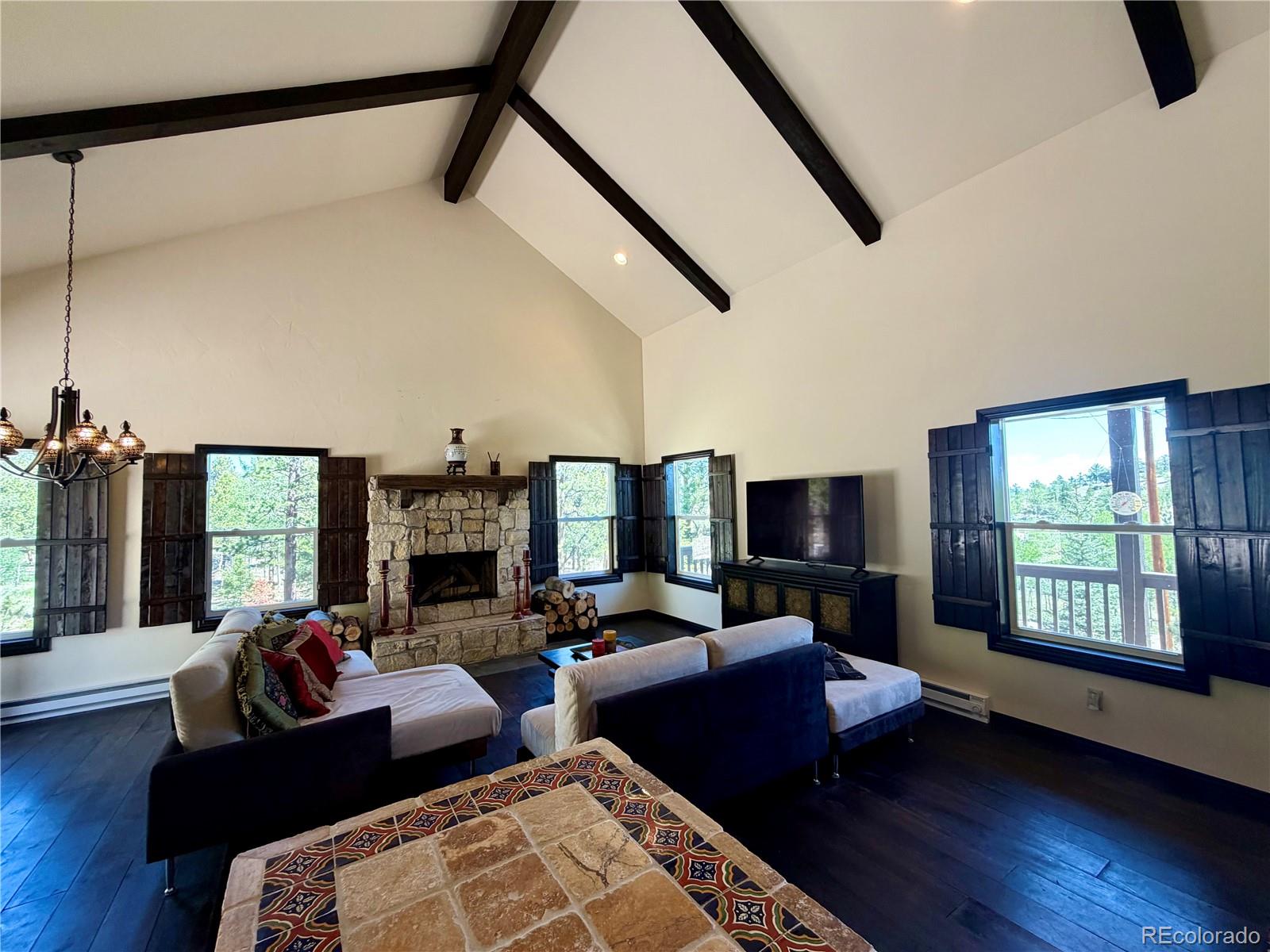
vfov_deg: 85.7
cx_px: 635
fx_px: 514
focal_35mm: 14
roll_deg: +1.5
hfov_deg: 102.1
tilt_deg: +2.3
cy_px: 476
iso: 160
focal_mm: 2.22
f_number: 2.2
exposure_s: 1/120
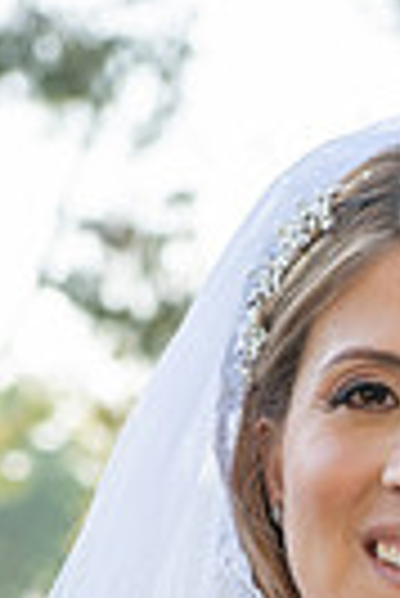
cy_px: 845
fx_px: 3923
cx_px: 440
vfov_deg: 8.5
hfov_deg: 5.8
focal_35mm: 236
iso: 200
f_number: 5
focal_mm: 70
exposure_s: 1/250
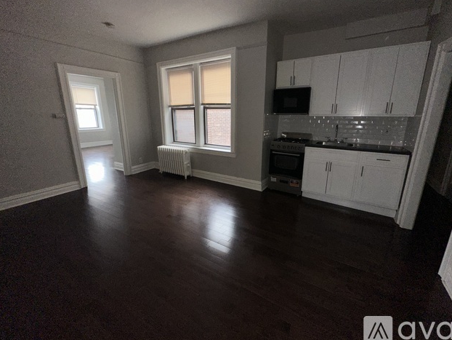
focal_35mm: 15
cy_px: 163
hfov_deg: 98.0
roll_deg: -0.8
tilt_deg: -13.4
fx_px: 196
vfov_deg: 81.7
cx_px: 239
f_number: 2.2
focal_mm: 2.22
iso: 80
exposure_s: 1/68
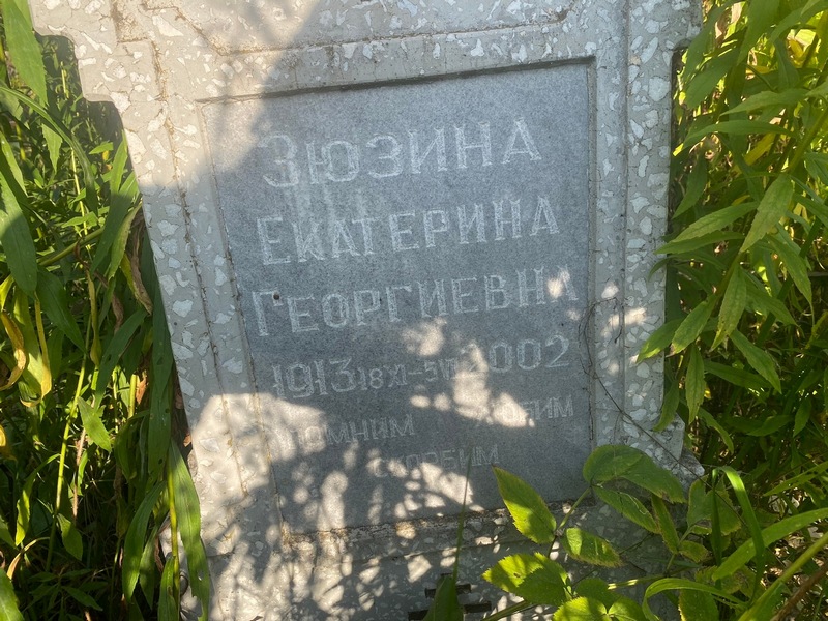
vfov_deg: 53.1
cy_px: 310
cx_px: 414
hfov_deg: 67.3
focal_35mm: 26
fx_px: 622
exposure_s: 1/651
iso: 32
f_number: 1.8
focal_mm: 4.25
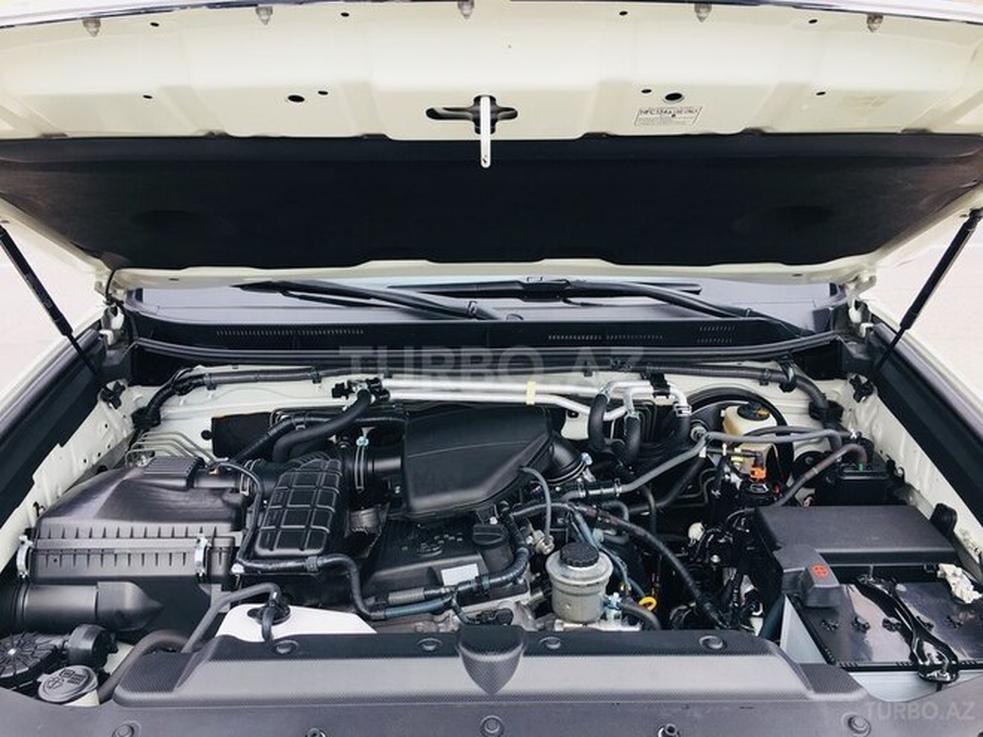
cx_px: 492
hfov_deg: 61.7
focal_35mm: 29
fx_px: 824
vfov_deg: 48.2
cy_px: 368
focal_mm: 4.15
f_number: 2.2
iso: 25
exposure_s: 1/252
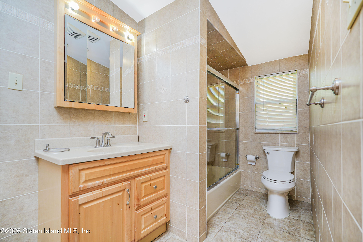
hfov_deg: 95.0
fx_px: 166
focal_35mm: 16
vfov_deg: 72.1
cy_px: 121
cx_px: 182
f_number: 4
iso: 64
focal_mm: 16.5
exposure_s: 1/30
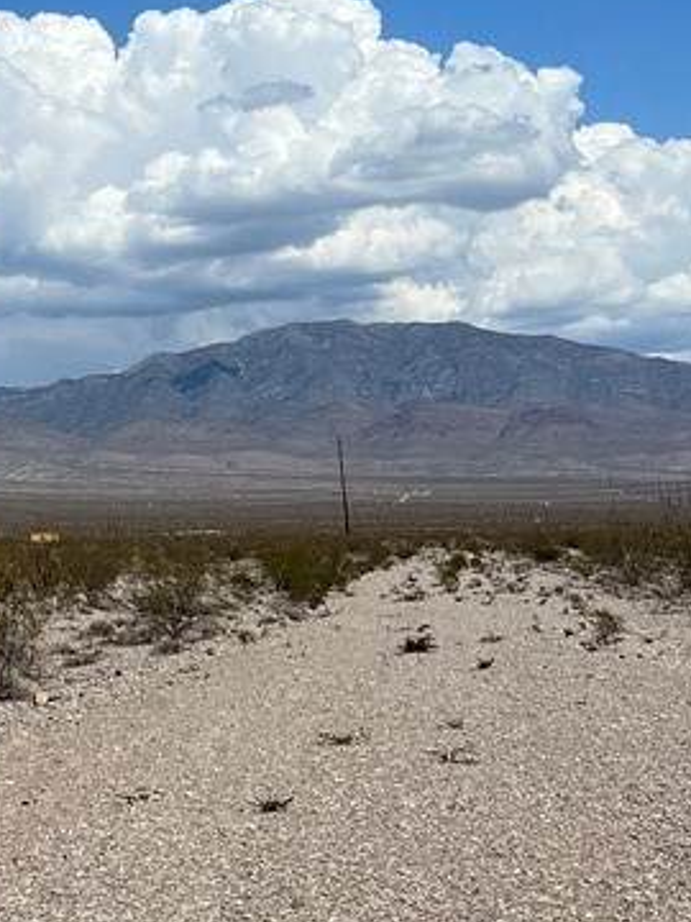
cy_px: 133
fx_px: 1970
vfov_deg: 25.7
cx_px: -200
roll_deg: +2.4
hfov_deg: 18.5
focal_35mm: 74
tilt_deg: +12.7
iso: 50
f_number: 1.6
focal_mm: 5.1
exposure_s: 1/8403
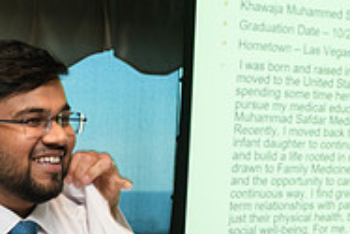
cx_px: -129
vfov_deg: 14.0
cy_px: 330
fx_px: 905
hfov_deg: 19.8
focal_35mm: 93
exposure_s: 1/125
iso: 640
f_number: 2.8
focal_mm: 20
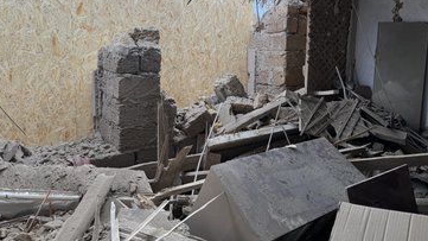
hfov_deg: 66.1
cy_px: 77
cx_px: 211
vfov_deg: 39.6
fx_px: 329
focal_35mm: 29
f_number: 1.78
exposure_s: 1/433
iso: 80
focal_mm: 6.86
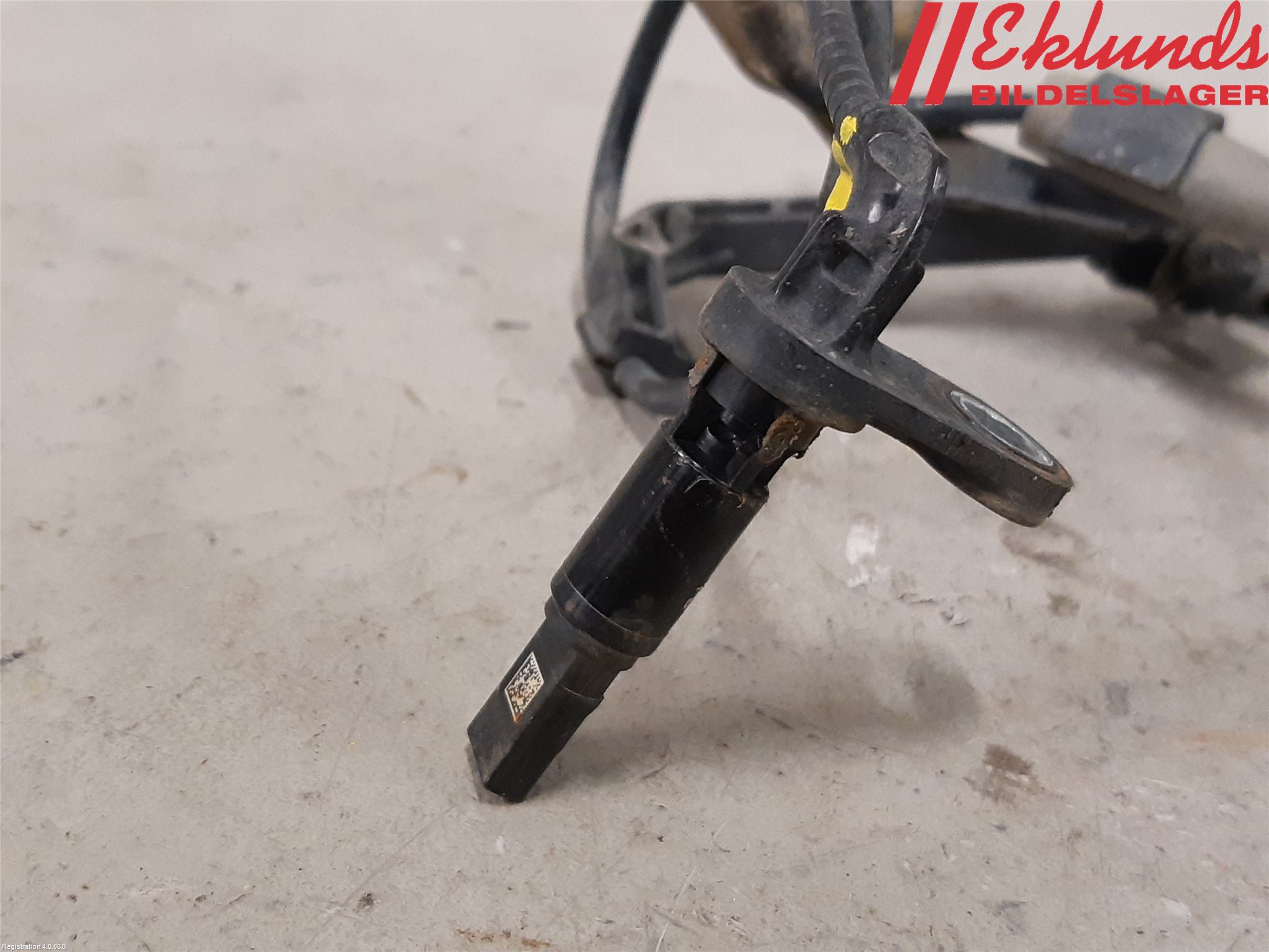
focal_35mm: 26
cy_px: 476
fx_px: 953
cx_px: 634
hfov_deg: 67.3
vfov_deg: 53.1
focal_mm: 3.93
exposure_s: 1/50
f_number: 1.7
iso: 250
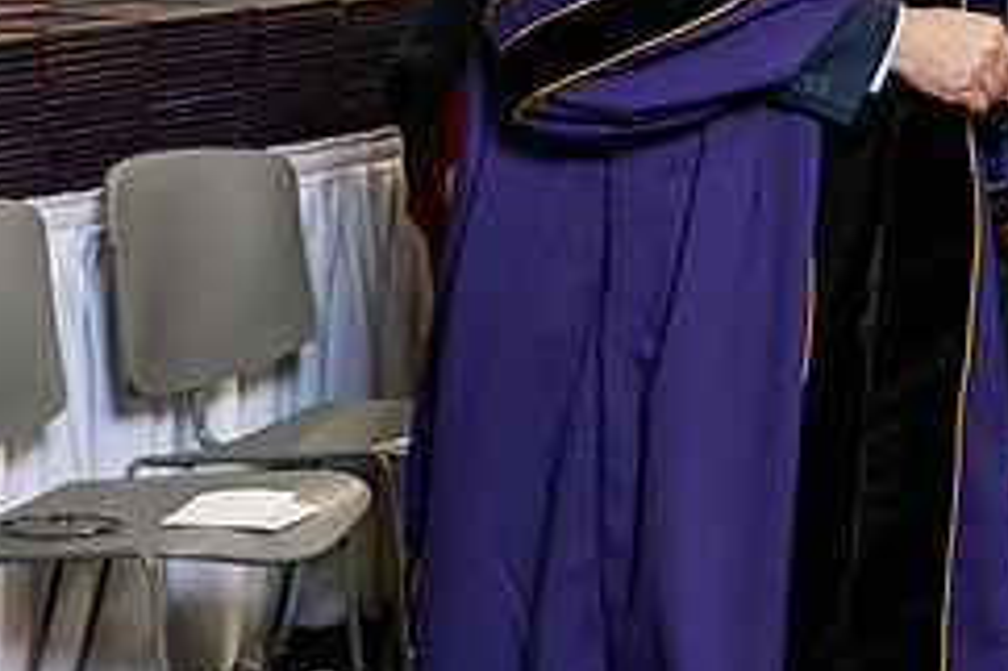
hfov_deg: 14.1
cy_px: -102
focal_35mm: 144
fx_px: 4029
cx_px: 908
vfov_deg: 9.4
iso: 2500
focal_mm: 60
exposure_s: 1/200
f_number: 5
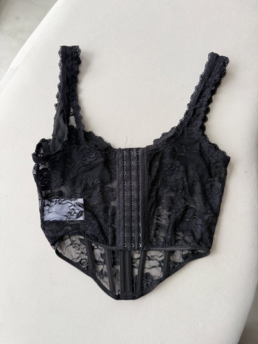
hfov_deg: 56.8
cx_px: 129
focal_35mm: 24
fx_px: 238
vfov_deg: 71.6
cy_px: 172
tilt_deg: -86.1
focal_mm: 6.76
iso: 200
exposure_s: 1/121
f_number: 1.78
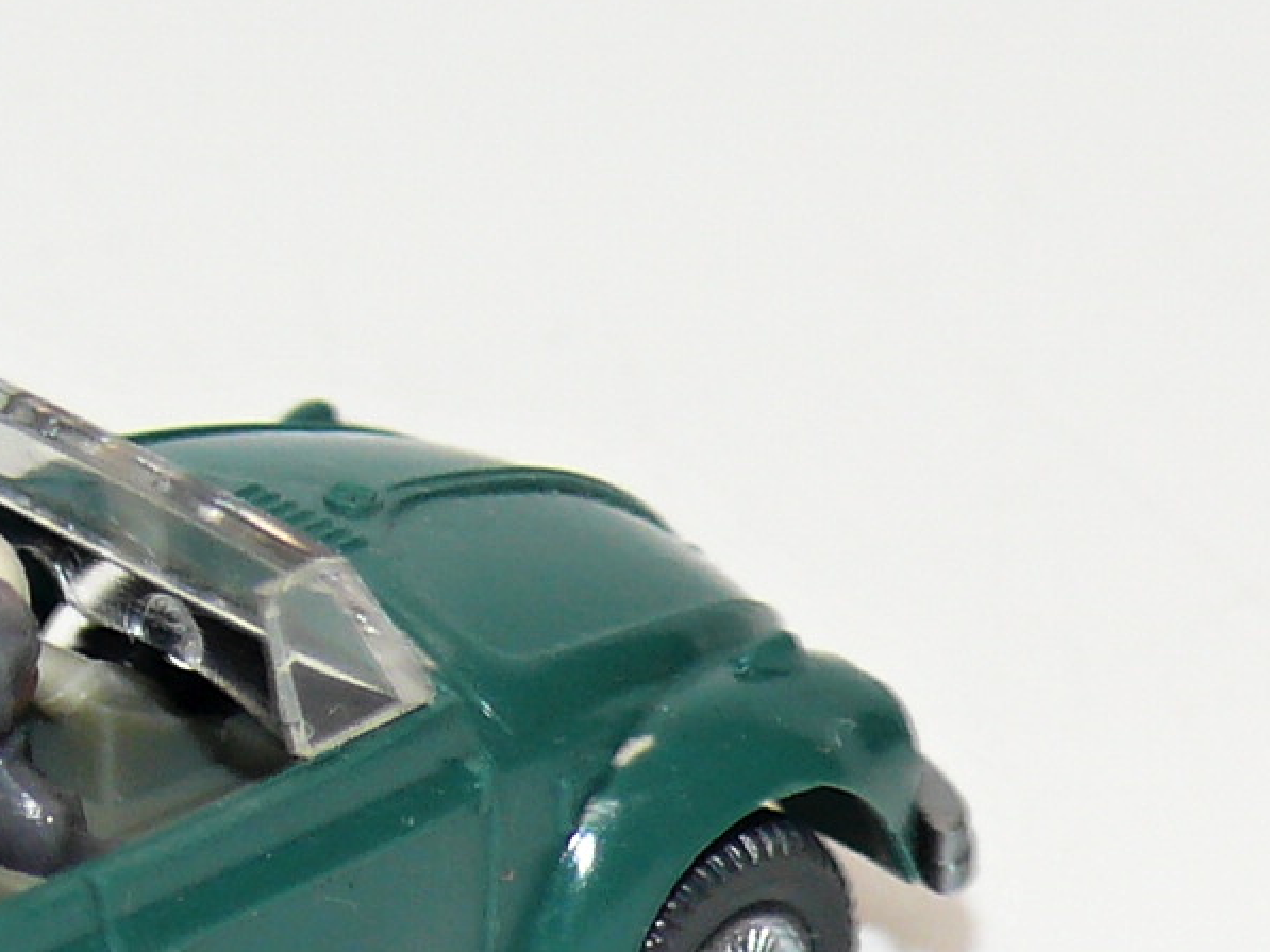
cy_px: 803
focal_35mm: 391
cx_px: -15
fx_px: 14348
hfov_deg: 5.1
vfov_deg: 3.8
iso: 100
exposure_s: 1/30
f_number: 4
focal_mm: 17.3
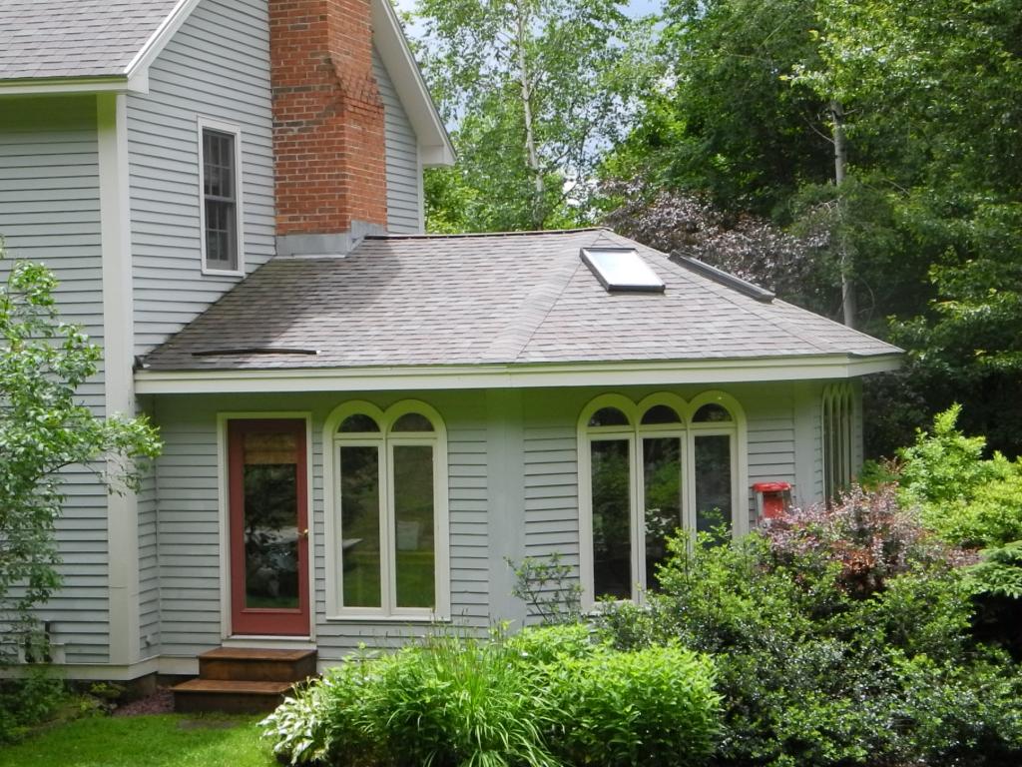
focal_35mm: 76
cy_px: 384
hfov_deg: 25.7
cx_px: 511
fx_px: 2244
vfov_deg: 19.4
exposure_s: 1/1250
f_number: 4.5
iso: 400
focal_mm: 16.3
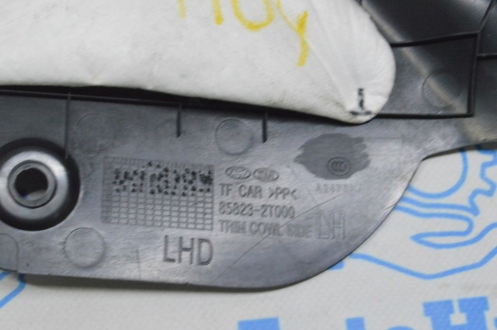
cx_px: 248
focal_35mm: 82
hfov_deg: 24.6
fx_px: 1138
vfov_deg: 16.5
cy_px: 165
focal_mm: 55
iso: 6400
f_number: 20
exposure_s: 1/20
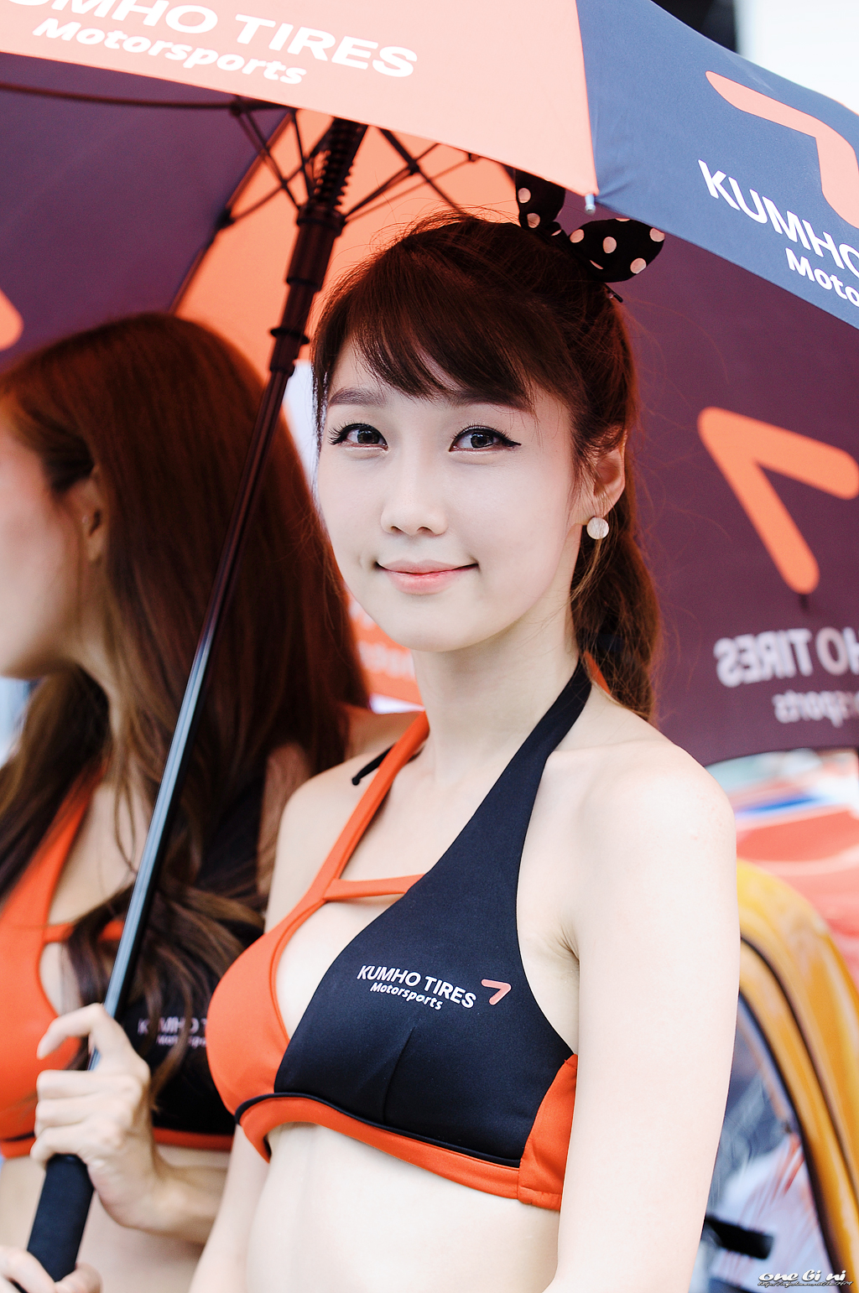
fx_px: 4414
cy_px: 646
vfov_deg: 16.7
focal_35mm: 123
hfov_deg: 11.1
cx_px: 430
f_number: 2.8
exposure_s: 1/400
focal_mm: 82
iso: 200
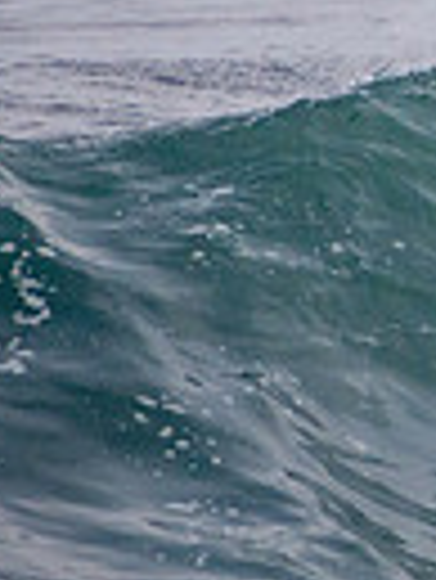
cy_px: 101
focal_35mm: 2598
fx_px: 43558
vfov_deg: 0.8
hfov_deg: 0.6
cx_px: 984
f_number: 5.6
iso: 1000
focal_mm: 400
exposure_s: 1/250
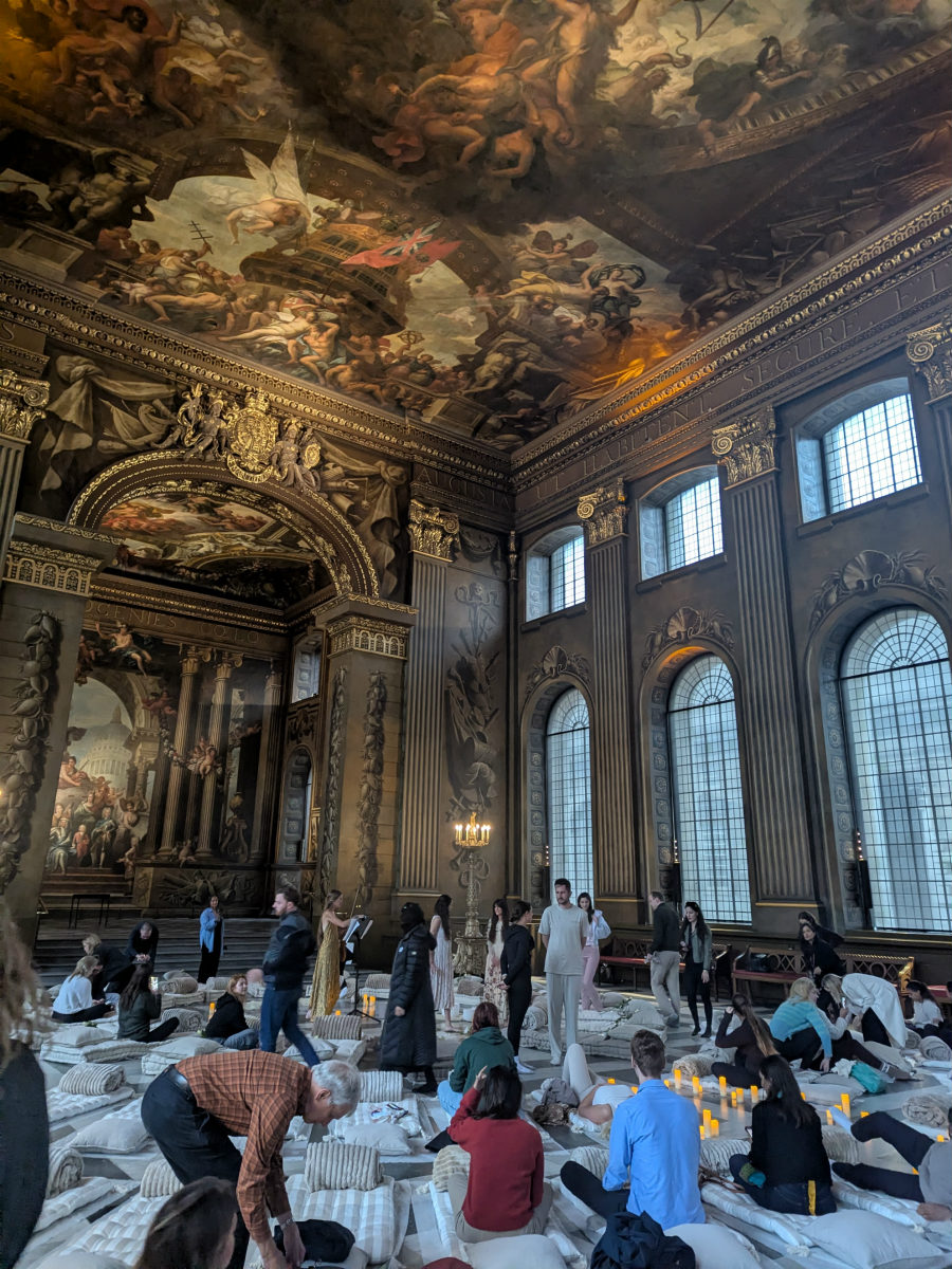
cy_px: 634
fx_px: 880
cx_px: 476
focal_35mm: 24
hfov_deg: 56.8
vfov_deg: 71.6
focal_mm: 6.81
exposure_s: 1/50
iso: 474
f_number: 1.85
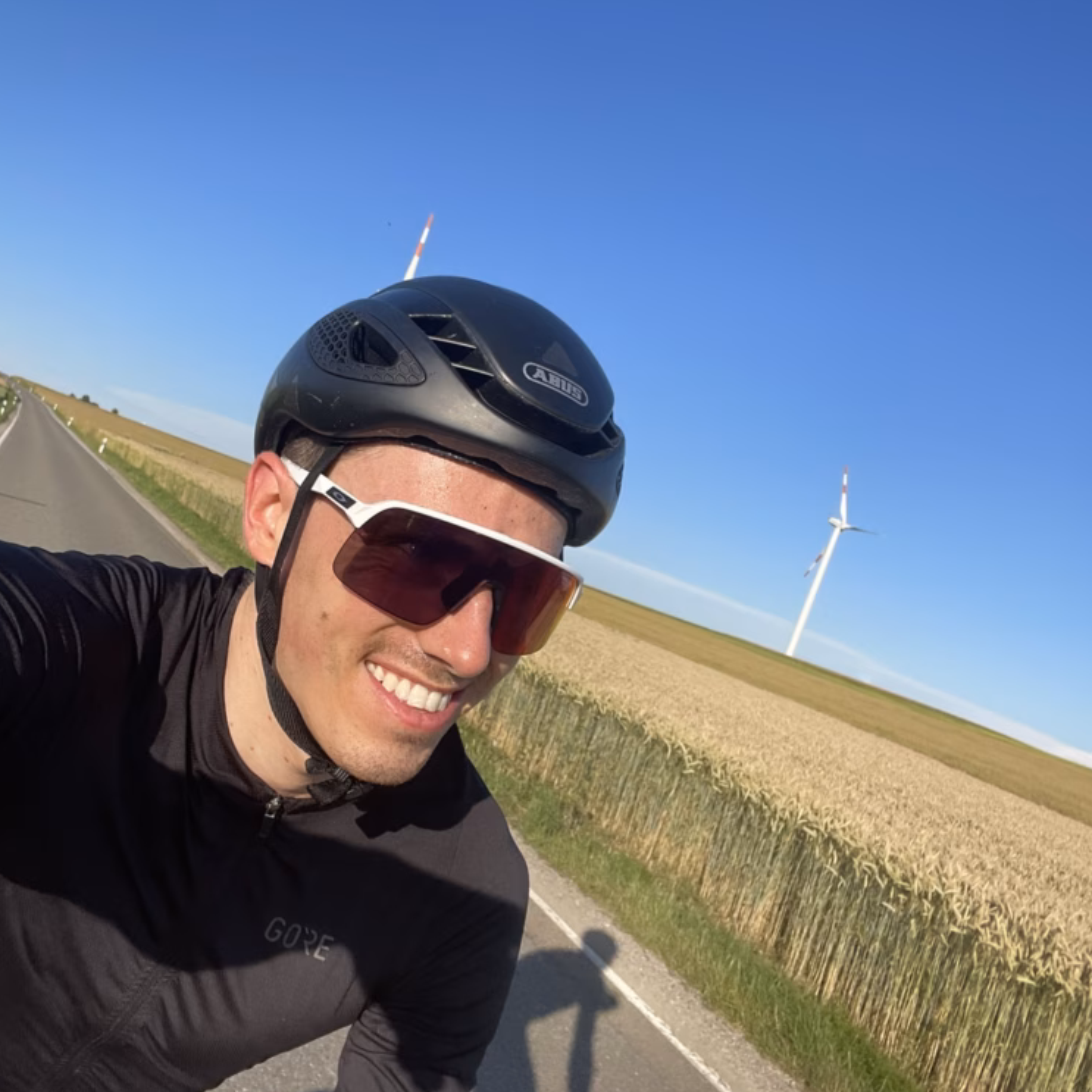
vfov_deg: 57.3
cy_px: 547
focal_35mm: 28
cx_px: 439
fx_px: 999
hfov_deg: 56.9
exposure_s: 1/981
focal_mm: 2.71
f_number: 2.2
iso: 25
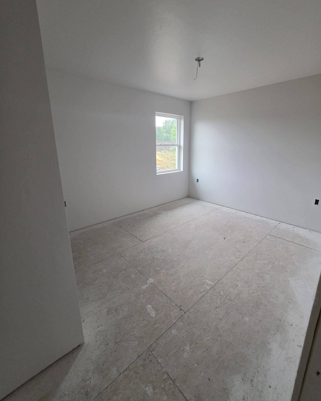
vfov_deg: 100.5
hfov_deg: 88.0
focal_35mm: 14
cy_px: 186
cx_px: 165
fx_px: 166
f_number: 1.9
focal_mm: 2.2
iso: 250
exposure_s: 1/120
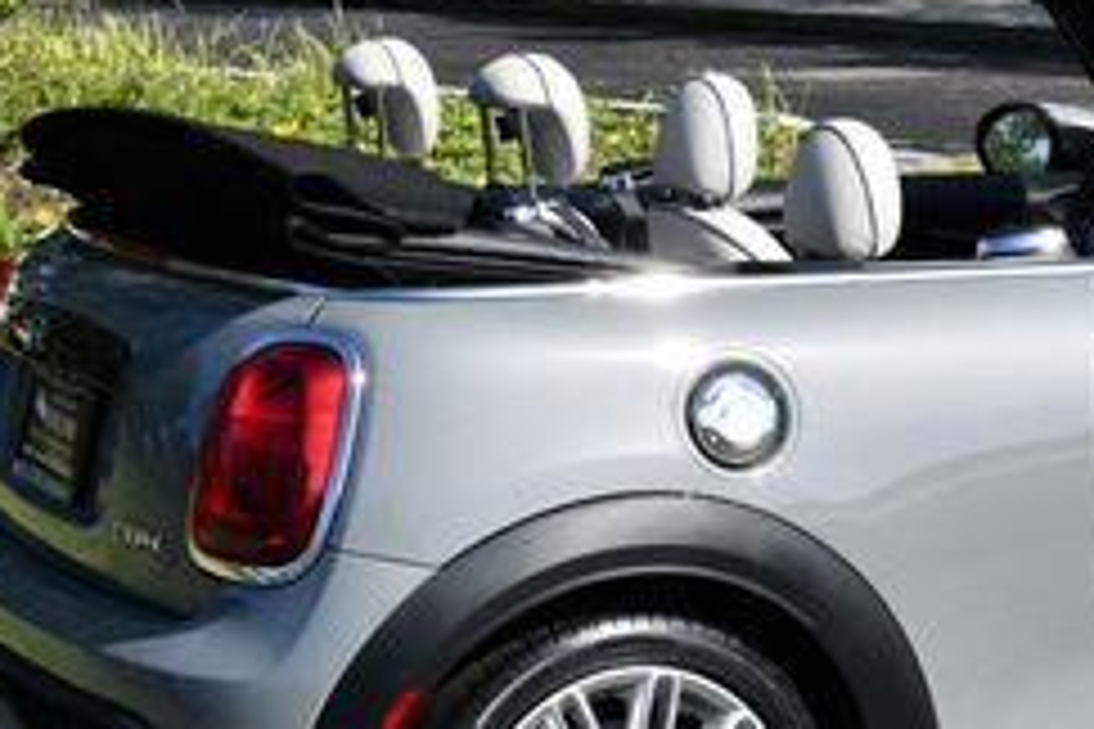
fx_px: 3525
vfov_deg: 11.8
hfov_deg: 17.5
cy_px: 216
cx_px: 905
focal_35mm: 116
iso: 110
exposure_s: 1/250
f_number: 8
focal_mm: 22
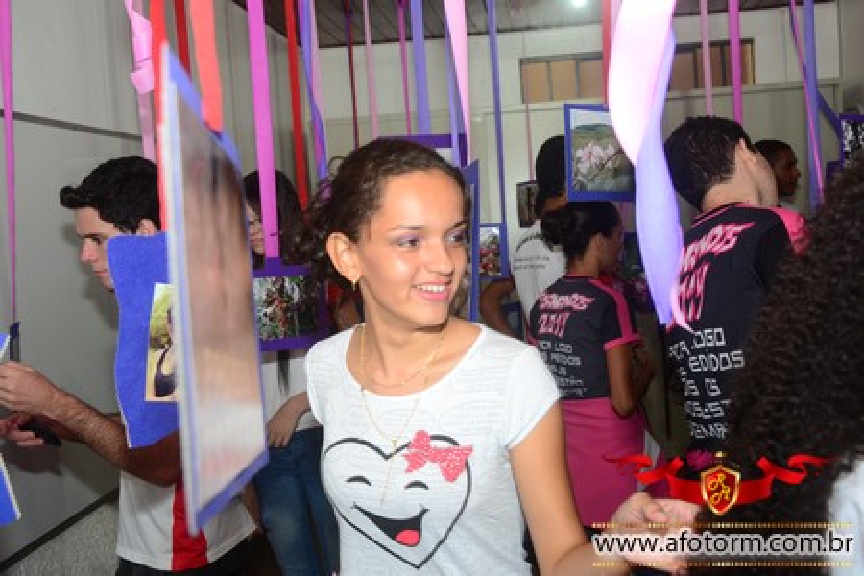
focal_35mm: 39
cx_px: 432
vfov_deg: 34.2
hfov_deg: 49.6
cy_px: 288
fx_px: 936
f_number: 5.6
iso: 800
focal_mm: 26
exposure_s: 1/80
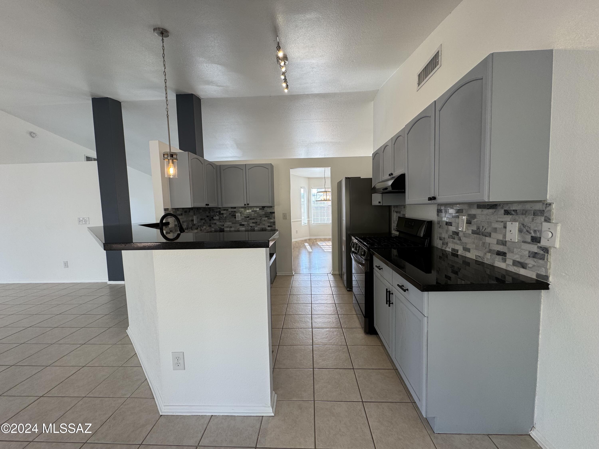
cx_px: 300
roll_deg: +1.5
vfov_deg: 85.7
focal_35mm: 14
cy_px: 224
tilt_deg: -4.3
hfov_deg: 102.1
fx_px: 242
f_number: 2.2
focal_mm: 2.22
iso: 50
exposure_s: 1/120
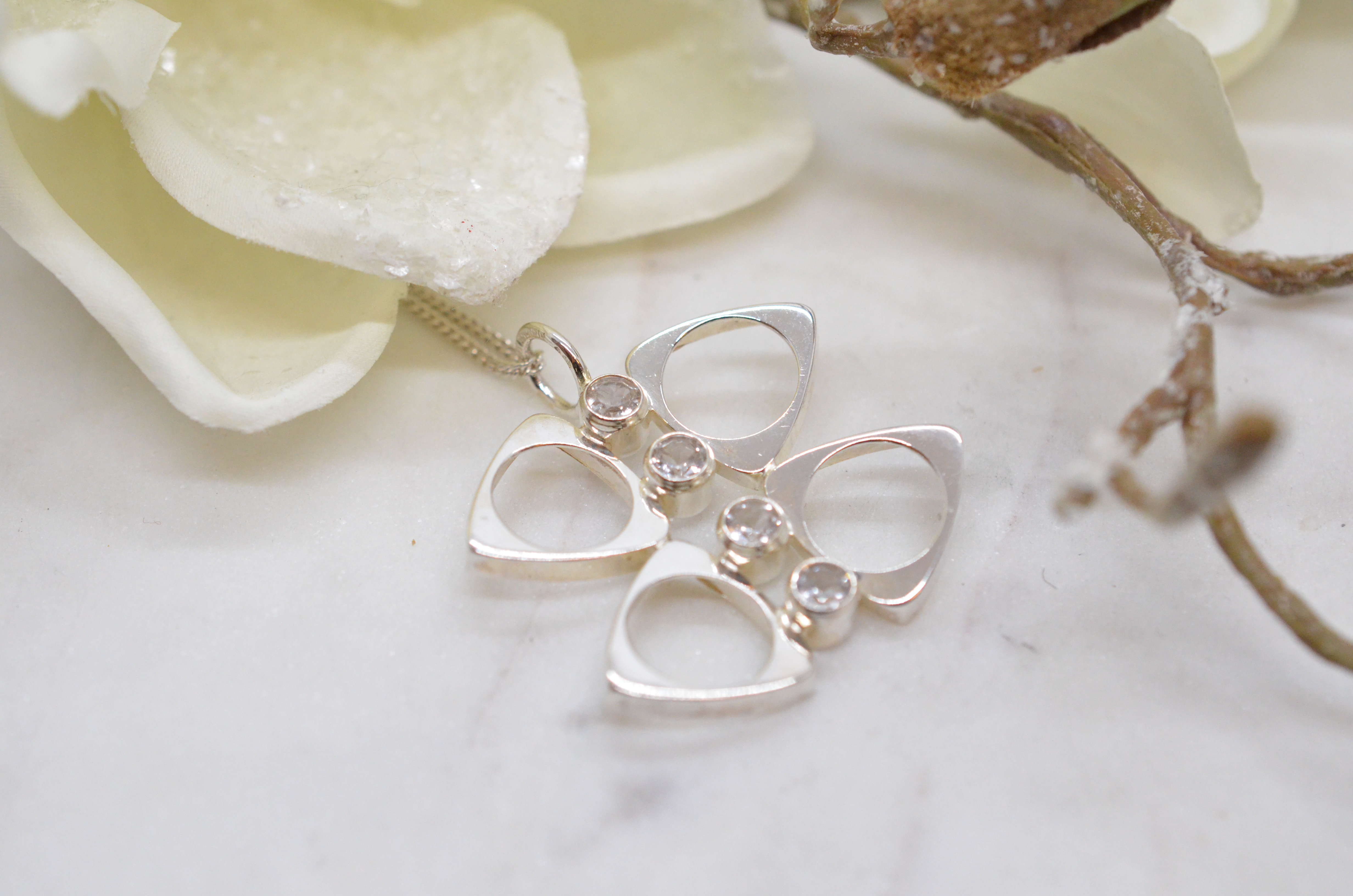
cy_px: 448
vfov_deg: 22.5
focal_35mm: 60
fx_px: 2250
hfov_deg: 33.5
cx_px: 676
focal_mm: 40
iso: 3200
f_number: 5
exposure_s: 1/1600
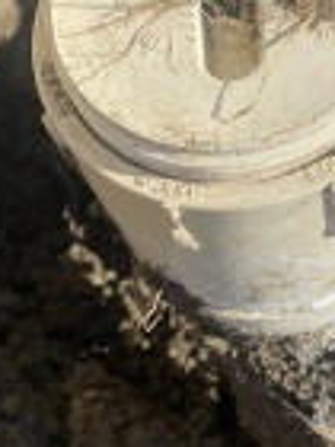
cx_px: 239
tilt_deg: -57.7
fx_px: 877
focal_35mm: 68
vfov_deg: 28.3
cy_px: 303
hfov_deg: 21.5
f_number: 1.8
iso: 32
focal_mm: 4.25
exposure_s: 1/2315
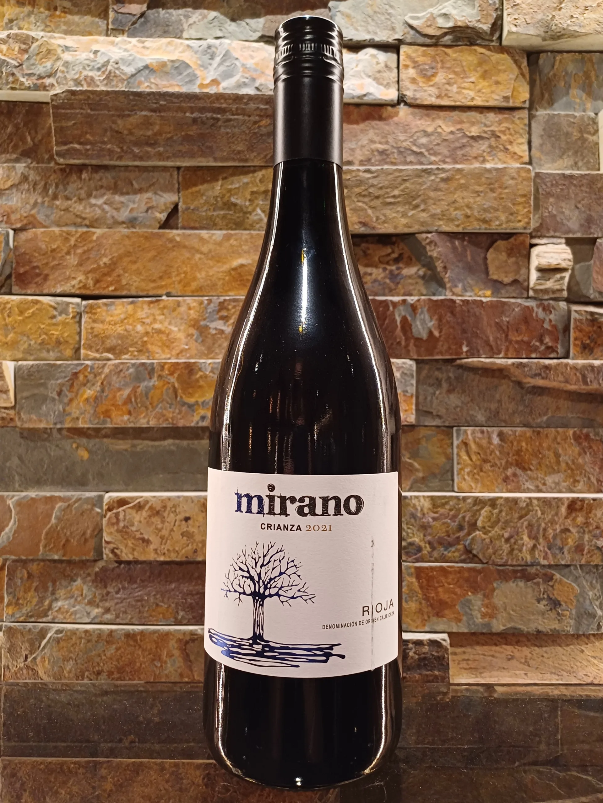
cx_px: 302
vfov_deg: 69.4
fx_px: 581
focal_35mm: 25
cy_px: 402
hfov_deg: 54.9
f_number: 1.8
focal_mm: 4.65
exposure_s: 1/50
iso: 320
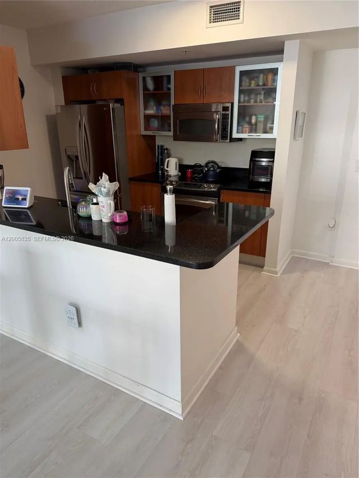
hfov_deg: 56.8
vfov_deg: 71.6
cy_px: 239
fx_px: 332
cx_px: 180
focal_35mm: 24
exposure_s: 1/120
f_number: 1.78
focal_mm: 6.76
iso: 125
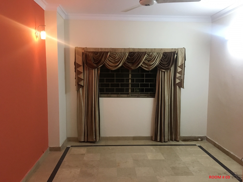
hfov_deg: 61.7
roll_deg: -0.4
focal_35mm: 29
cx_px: 122
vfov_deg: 48.2
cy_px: 91
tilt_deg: -5.4
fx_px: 204
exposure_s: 1/17
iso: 200
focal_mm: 4.15
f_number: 2.2
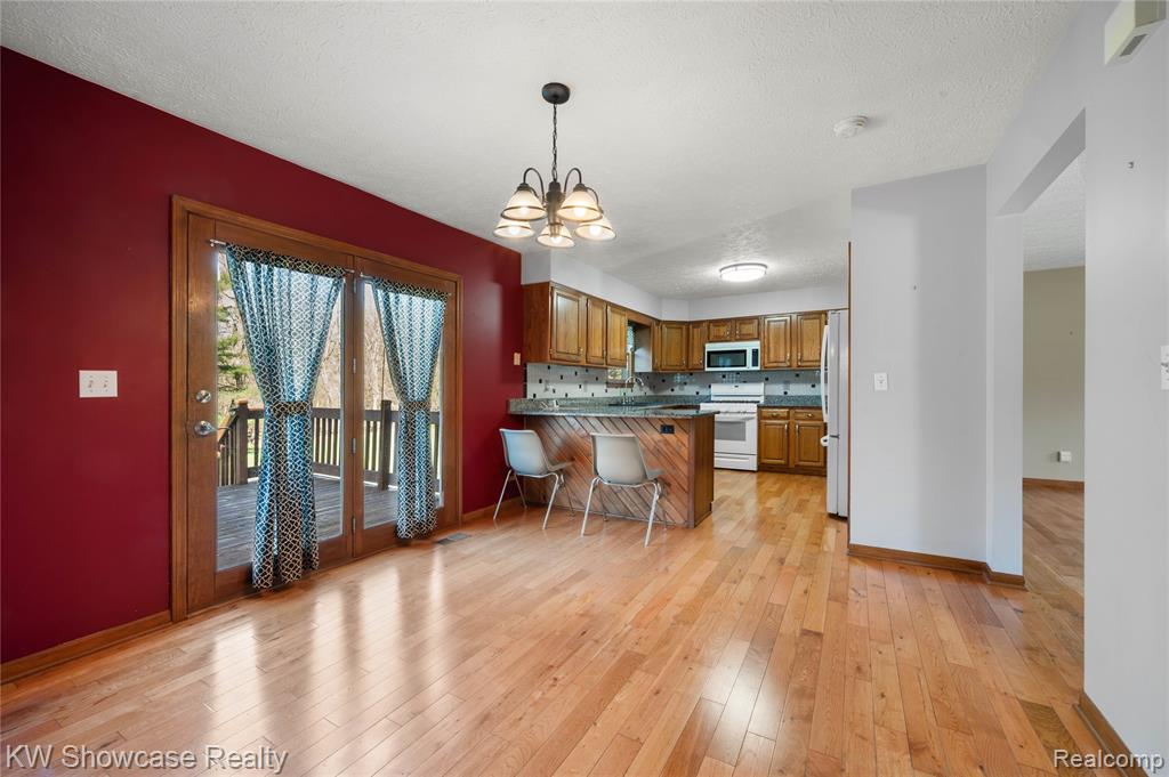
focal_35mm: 14
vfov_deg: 81.1
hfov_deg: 104.3
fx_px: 454
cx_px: 584
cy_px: 388
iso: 100
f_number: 11
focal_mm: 14
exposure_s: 2.5
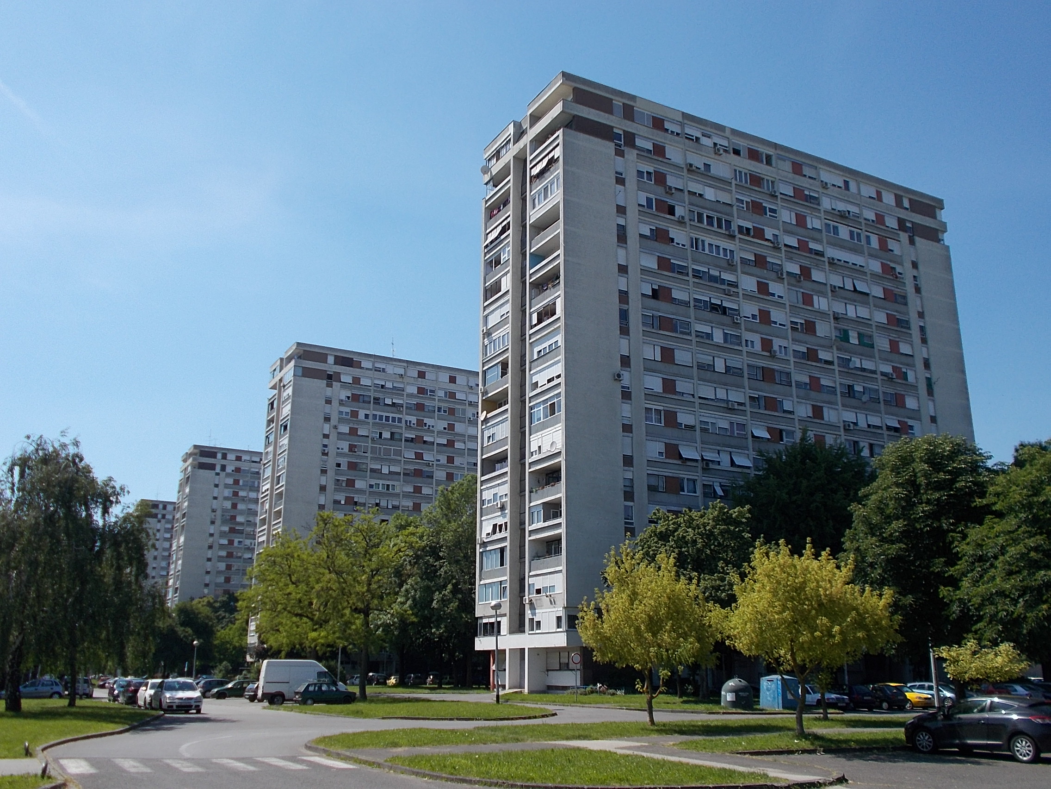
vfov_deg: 41.8
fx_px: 1032
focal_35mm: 34
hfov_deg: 54.0
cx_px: 526
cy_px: 394
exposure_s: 1/160
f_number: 9.2
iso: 80
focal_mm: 6
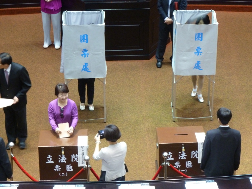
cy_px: 94
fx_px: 997
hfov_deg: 14.4
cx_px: 126
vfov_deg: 10.8
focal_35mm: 137
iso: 400
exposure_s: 1/8
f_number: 4.5
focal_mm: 22.5
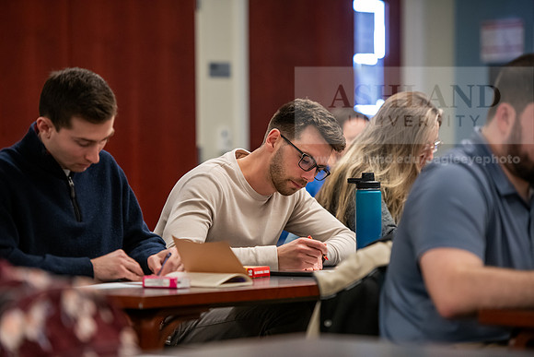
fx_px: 2225
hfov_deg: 13.7
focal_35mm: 150
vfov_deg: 9.2
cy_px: 178
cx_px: 267
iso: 2000
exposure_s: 1/200
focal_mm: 150
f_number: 2.8
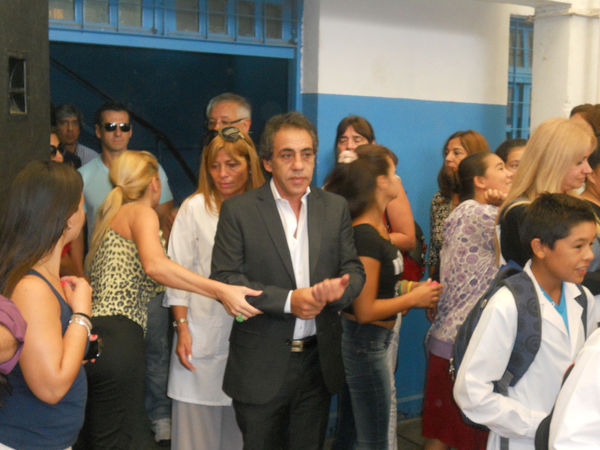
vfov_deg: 31.5
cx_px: 300
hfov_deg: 41.2
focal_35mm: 46
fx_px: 797
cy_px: 225
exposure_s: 1/30
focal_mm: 8.2
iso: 320
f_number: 4.3
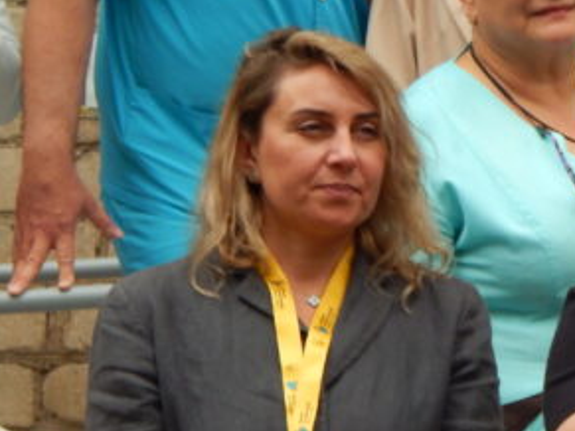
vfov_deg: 4.1
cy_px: 160
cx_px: 725
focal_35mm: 363
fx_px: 6027
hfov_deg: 5.4
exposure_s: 1/80
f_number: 4.8
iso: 125
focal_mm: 23.4
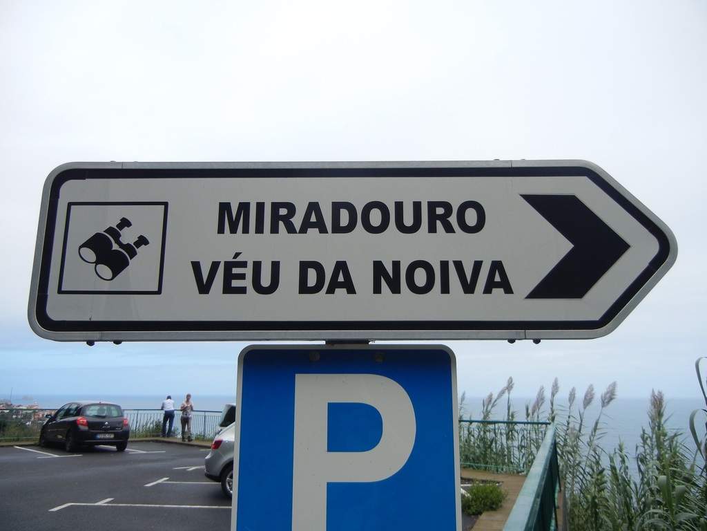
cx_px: 354
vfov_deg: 46.8
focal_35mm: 30
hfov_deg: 60.0
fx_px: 613
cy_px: 266
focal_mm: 5.4
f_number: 7
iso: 160
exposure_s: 1/396
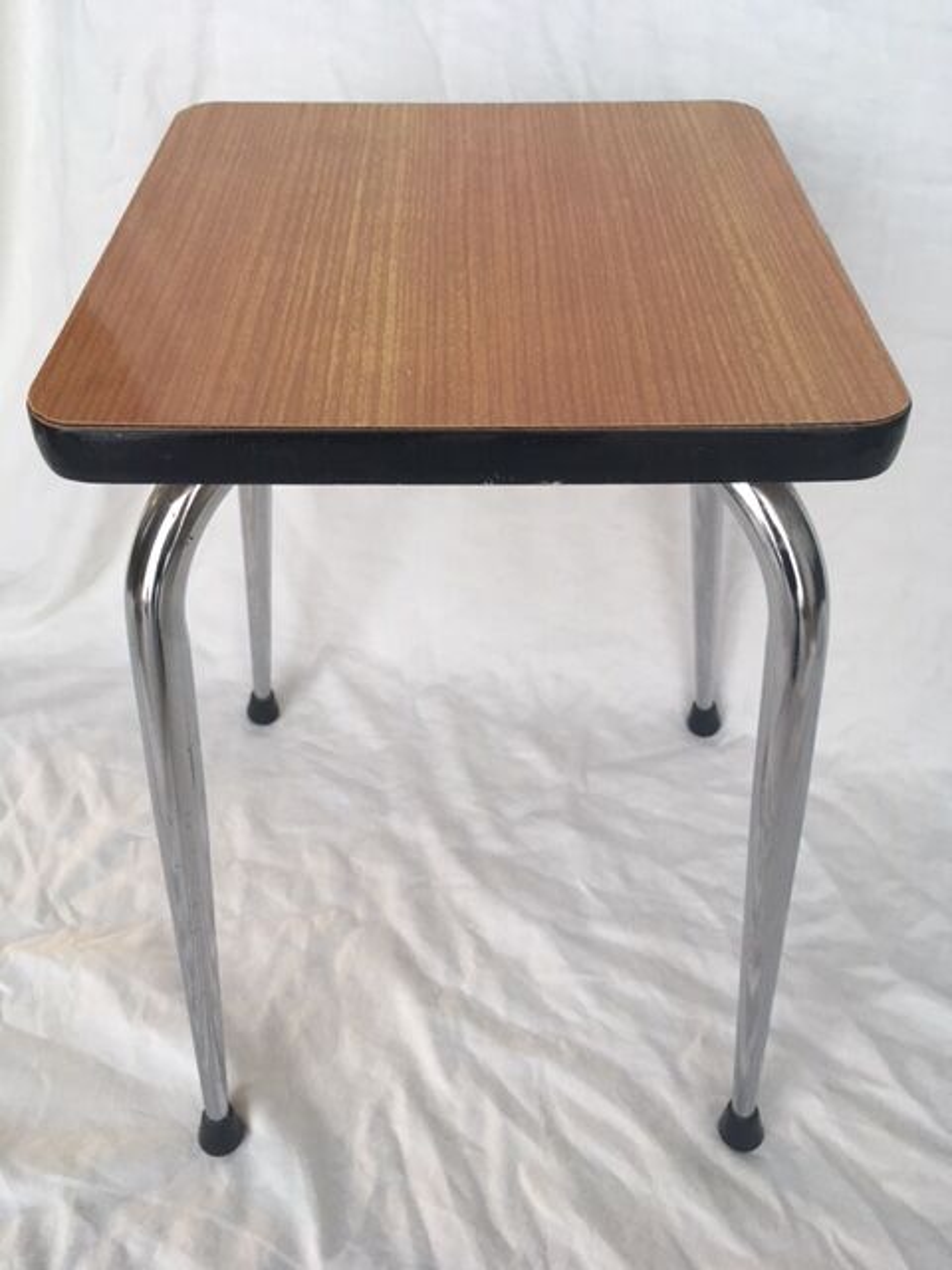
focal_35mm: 29
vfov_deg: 61.7
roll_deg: +0.2
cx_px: 476
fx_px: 1063
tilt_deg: -42.9
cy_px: 635
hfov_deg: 48.2
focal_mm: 4.15
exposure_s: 1/33
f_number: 2.2
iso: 125
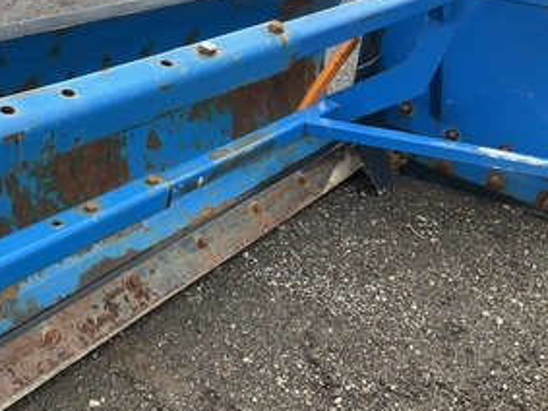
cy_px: 173
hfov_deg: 44.8
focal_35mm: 41
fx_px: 649
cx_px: 165
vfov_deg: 35.0
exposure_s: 1/122
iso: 25
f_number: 1.8
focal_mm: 3
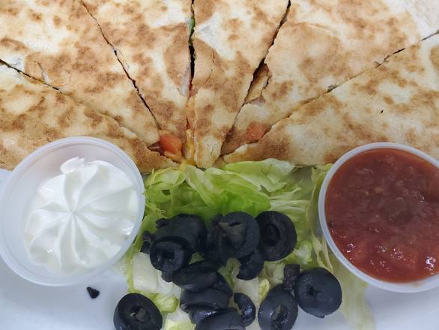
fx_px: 330
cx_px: 220
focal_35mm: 26
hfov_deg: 67.3
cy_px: 165
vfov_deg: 53.1
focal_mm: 4.3
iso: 500
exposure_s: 1/40
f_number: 2.4
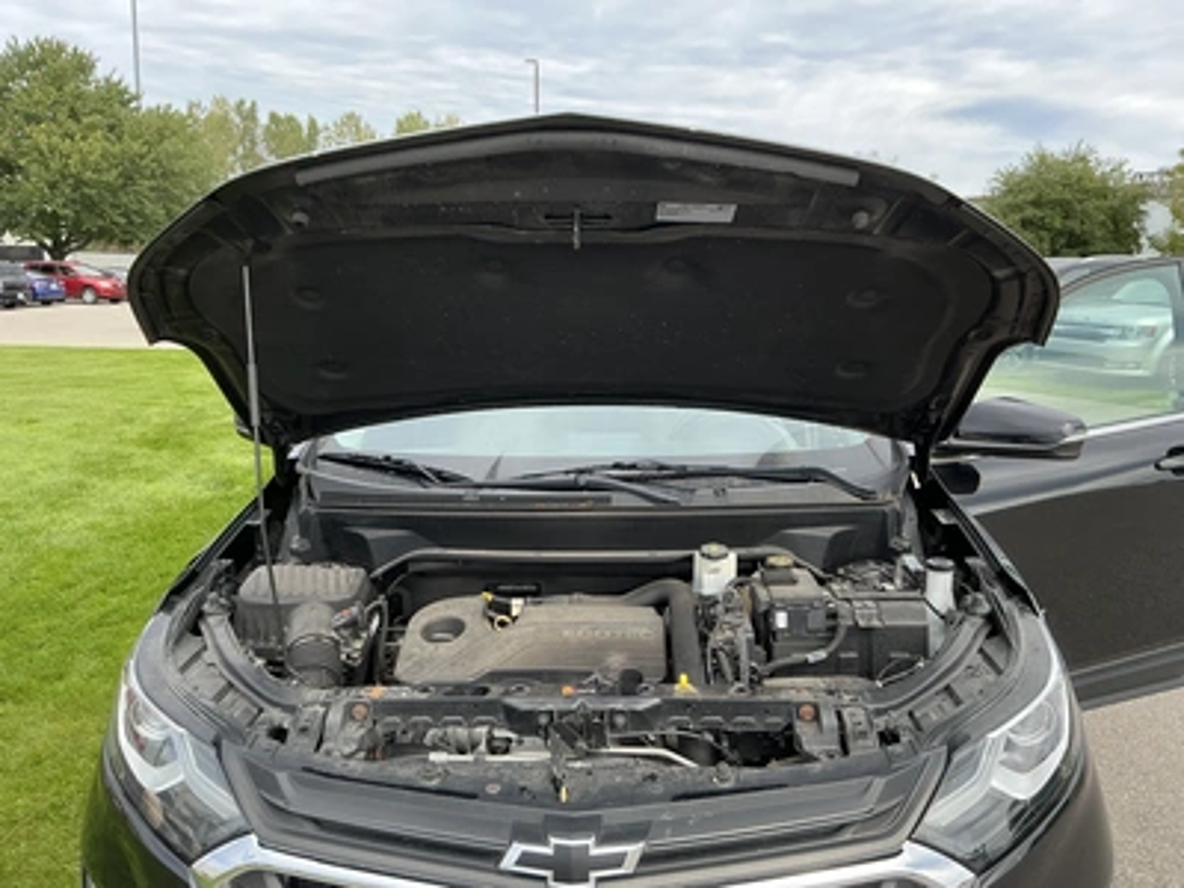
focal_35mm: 28
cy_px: 444
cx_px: 592
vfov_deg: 49.7
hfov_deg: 63.4
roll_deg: -1.0
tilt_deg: -11.4
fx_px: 958
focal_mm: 3
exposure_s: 1/446
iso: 25
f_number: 1.8
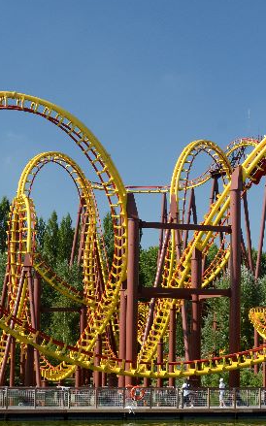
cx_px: 212
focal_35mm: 89
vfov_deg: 23.3
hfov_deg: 14.6
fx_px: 1033
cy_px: 244
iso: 400
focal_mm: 32
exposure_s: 1/200
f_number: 9
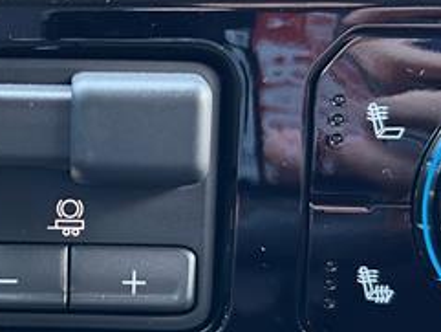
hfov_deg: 27.3
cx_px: 60
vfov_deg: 21.3
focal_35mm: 69
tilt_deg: -12.0
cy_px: 200
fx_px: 879
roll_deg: -0.5
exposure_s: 1/60
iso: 400
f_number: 1.5
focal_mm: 5.7
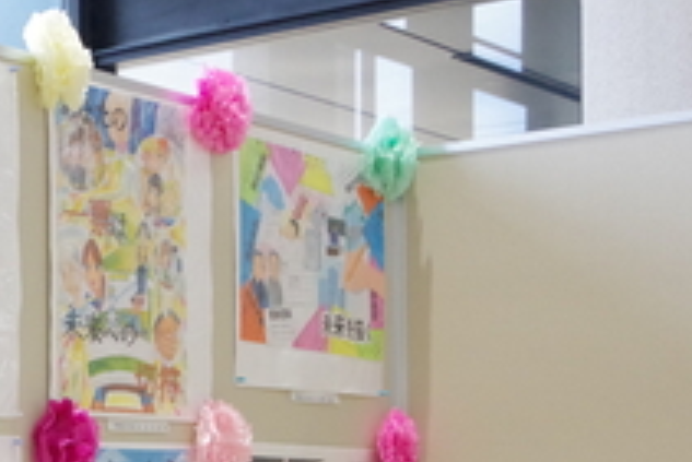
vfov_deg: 14.3
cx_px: -285
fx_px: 1808
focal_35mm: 94
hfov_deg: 19.4
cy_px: 467
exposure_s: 1/50
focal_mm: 21
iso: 1600
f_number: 10
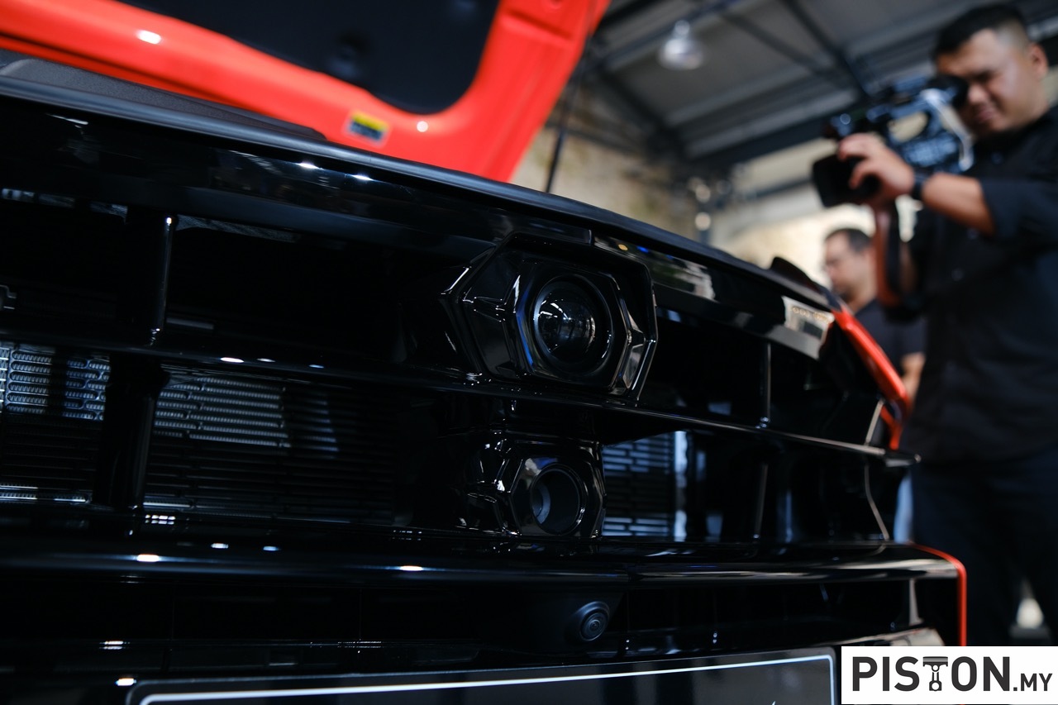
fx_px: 1028
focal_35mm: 35
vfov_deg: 37.8
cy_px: 352
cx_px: 529
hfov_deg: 54.4
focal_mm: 23
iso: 500
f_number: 2.5
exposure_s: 1/125
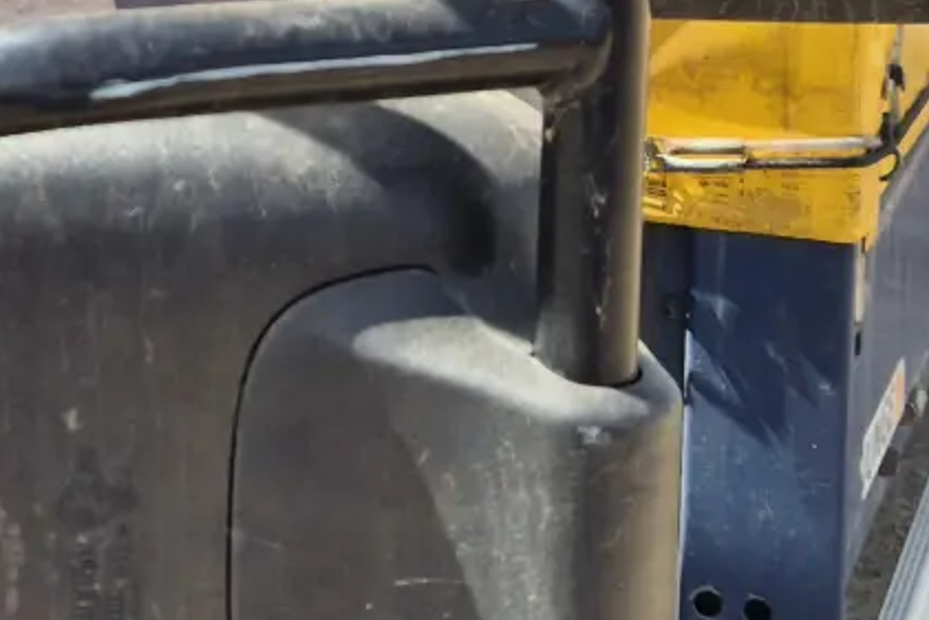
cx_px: 190
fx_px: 2814
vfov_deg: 12.0
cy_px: -289
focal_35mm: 109
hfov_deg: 18.6
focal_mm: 5.4
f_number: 1.8
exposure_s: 1/1048
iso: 25
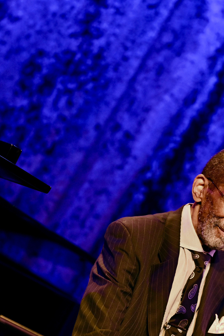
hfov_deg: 4.5
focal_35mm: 308
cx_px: 198
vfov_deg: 6.7
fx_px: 2875
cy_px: 232
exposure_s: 1/160
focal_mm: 135
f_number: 1.8
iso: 1400
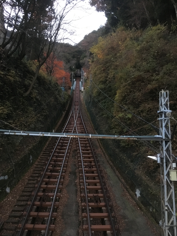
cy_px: 118
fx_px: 198
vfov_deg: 61.7
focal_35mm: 29
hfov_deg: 48.2
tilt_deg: +8.3
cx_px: 88
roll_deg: -2.3
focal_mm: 4.15
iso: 320
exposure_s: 1/15
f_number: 2.2
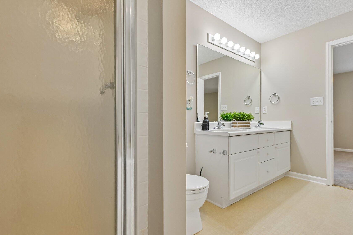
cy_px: 123
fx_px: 167
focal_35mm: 17
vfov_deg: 70.4
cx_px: 202
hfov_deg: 92.7
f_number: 8
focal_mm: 14
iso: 280
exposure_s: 1/40
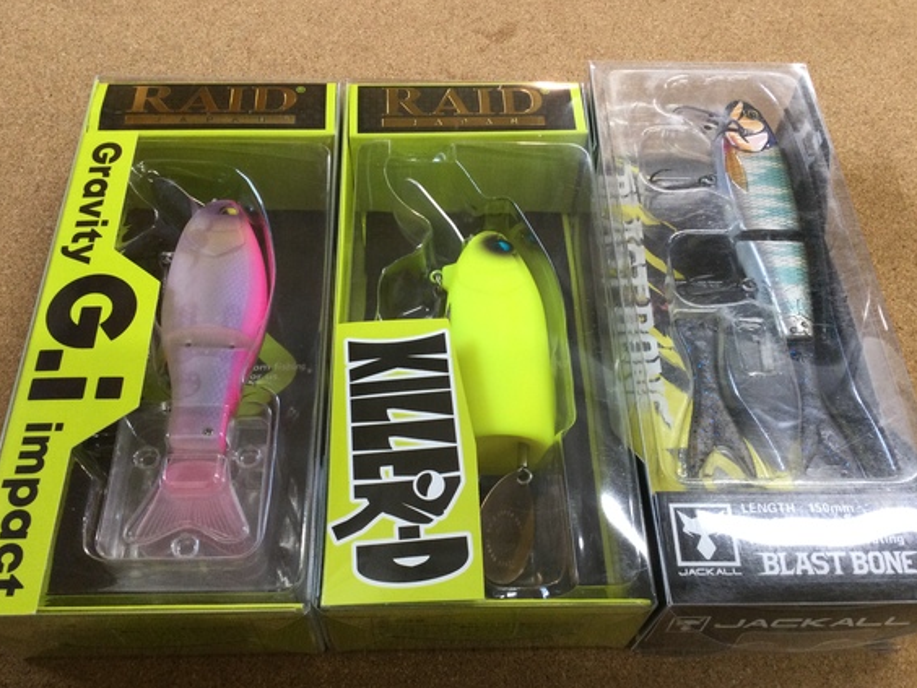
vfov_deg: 42.9
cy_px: 359
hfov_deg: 55.4
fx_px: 874
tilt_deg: -59.9
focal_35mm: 33
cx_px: 454
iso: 40
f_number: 2.4
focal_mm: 3.3
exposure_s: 1/30
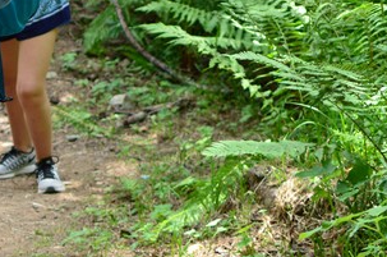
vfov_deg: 7.6
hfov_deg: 11.3
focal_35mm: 178
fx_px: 1907
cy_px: -117
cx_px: -110
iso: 100
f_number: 1.8
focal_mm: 35
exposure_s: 1/250
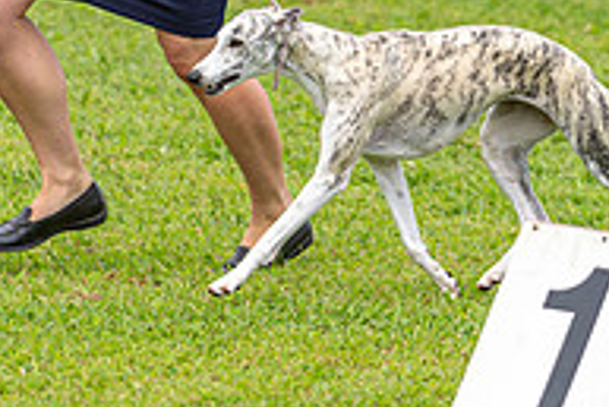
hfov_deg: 3.9
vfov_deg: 2.6
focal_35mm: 525
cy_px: -191
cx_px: 366
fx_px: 8888
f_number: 4
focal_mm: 175
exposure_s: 1/1000
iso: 200
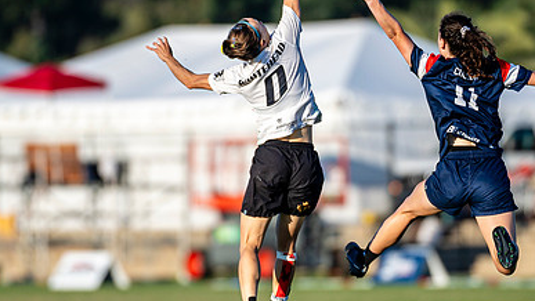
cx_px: 297
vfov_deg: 1.6
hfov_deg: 2.8
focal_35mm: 769
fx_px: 10913
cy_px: 164
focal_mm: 300
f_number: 3.2
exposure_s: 1/1250
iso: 100
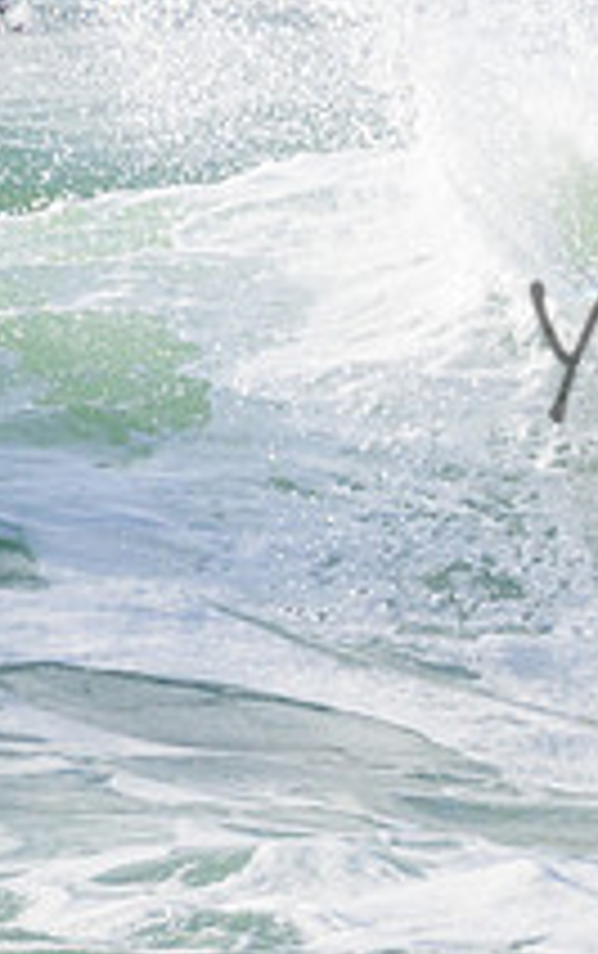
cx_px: 994
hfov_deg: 0.6
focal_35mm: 2228
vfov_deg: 0.9
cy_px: 313
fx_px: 57940
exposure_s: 1/2000
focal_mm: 800
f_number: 11
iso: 900
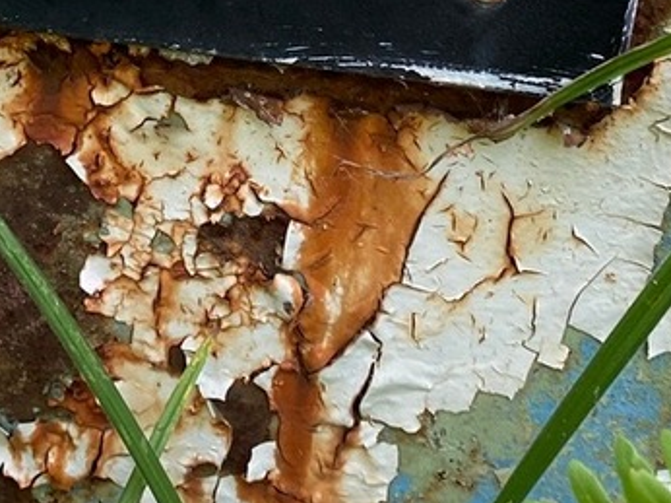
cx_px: 370
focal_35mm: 77
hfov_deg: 25.3
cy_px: -223
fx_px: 1492
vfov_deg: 17.4
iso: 80
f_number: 1.8
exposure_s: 1/121
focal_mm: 4.25
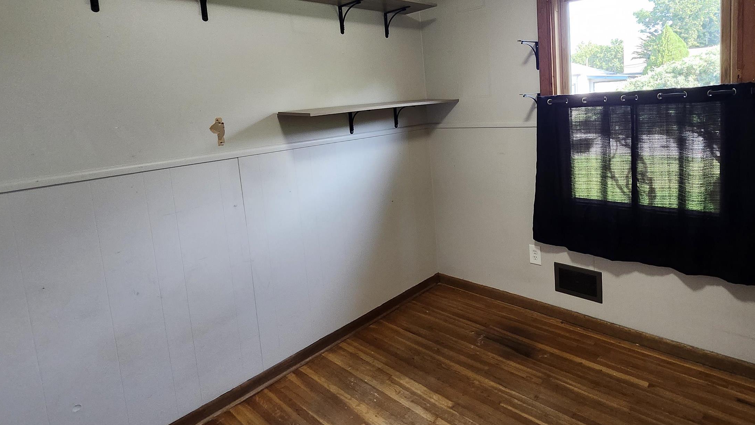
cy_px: 144
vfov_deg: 54.8
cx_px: 442
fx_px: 400
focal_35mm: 20
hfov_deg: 85.8
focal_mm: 1.74
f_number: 2.2
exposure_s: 1/60
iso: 200
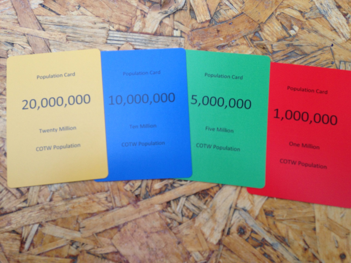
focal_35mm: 33
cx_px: 176
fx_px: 335
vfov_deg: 42.9
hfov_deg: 55.4
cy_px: 132
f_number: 2.4
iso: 50
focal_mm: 4.12
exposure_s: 1/133
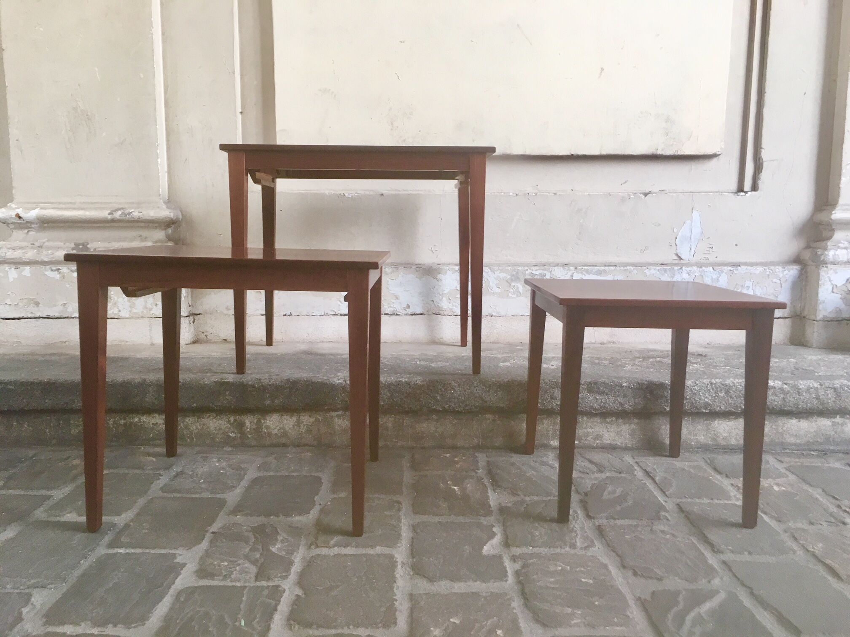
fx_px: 712
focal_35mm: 29
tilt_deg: -6.9
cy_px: 318
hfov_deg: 61.7
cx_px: 425
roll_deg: +0.6
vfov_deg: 48.2
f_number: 2.2
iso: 50
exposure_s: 1/33
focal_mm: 4.15
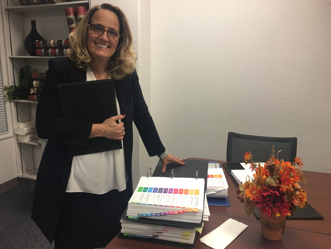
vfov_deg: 48.2
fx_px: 277
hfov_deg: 61.7
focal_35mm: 29
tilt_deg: -9.5
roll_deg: -0.3
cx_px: 166
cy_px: 124
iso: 32
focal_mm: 4.15
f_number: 2.2
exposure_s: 1/15
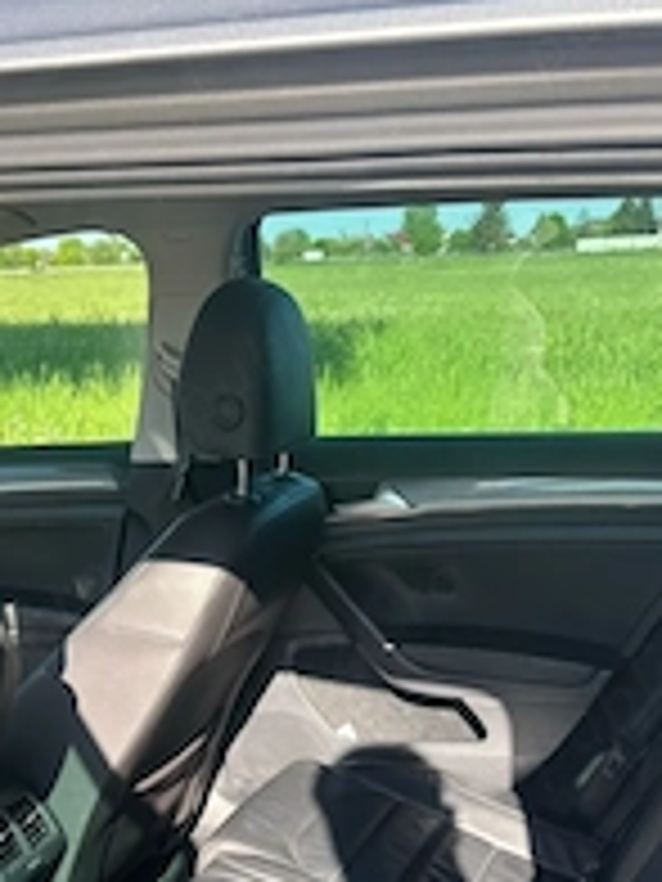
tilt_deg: -20.6
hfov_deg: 26.5
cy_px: 724
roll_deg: +2.3
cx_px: 59
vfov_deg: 34.9
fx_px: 1351
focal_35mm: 53
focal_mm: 5.96
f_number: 1.6
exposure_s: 1/452
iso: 50
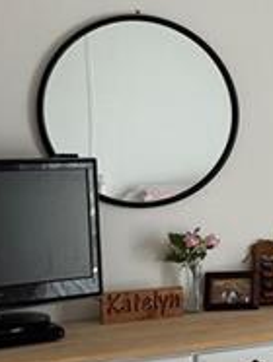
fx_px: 1039
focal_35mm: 99
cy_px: 185
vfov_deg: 19.8
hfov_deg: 13.2
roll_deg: -0.4
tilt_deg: -4.8
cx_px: 519
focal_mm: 6.76
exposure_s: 1/121
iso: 125
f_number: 1.78
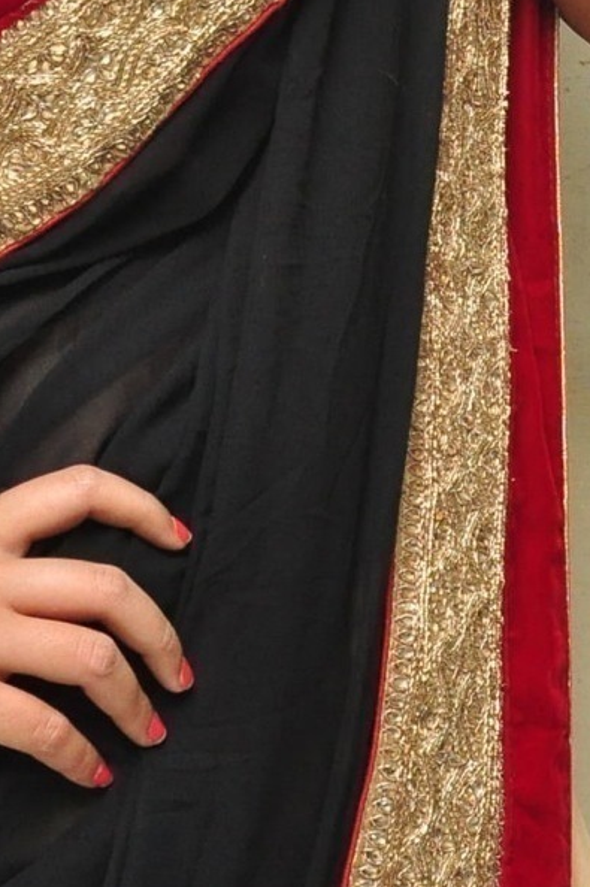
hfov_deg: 6.2
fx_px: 5393
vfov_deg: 9.3
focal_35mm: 219
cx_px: 30
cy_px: -156
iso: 1600
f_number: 7.1
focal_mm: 48
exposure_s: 1/125
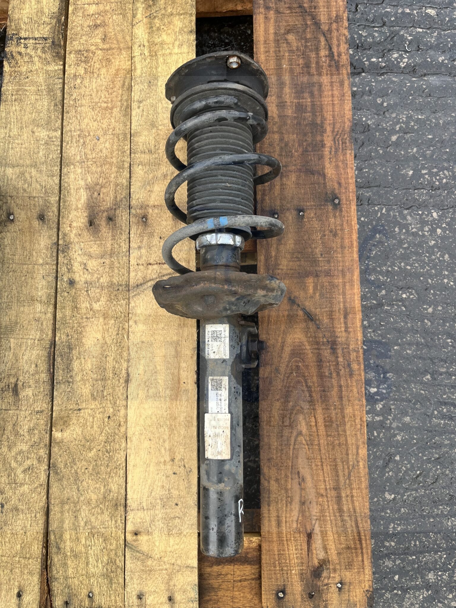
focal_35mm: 26
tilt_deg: -79.3
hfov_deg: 53.1
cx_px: 228
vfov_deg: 67.3
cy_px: 304
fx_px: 457
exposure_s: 1/515
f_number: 1.6
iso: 50
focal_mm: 5.1
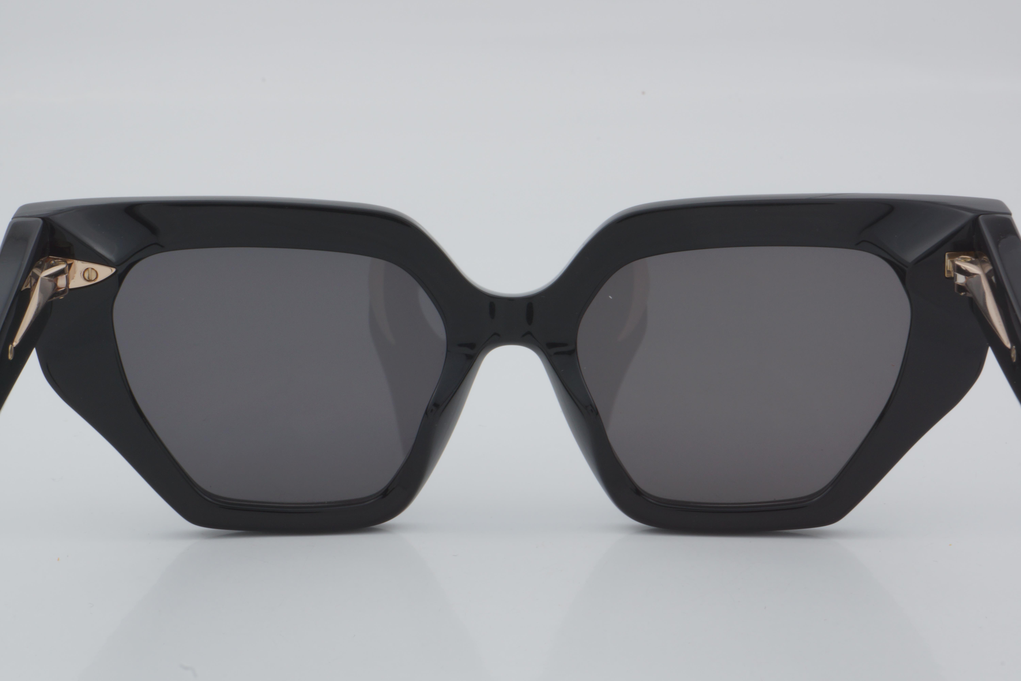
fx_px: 2127
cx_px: 510
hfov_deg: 27.0
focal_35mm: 75
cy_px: 340
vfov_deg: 18.2
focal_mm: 50
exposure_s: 1/4
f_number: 32
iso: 100
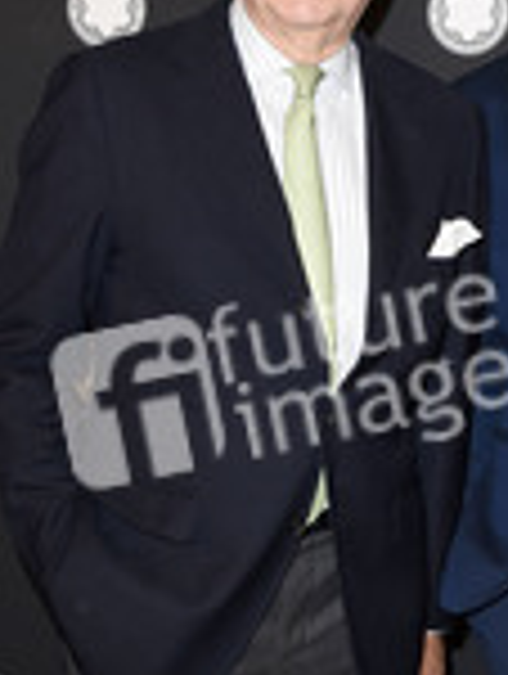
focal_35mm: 88
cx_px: 414
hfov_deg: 16.6
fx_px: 1722
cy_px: 608
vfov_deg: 21.7
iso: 500
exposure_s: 1/160
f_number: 6.3
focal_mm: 23
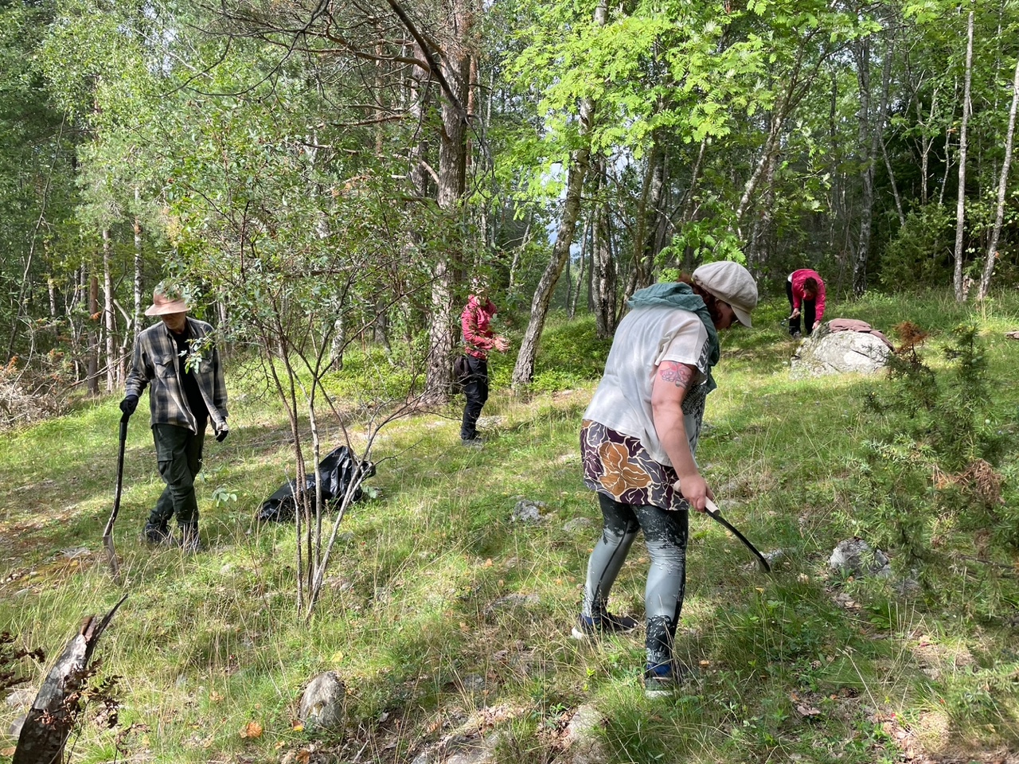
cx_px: 510
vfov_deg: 53.1
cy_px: 382
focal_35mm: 26
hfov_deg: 67.3
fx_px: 765
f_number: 1.6
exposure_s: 1/461
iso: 32
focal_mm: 4.2
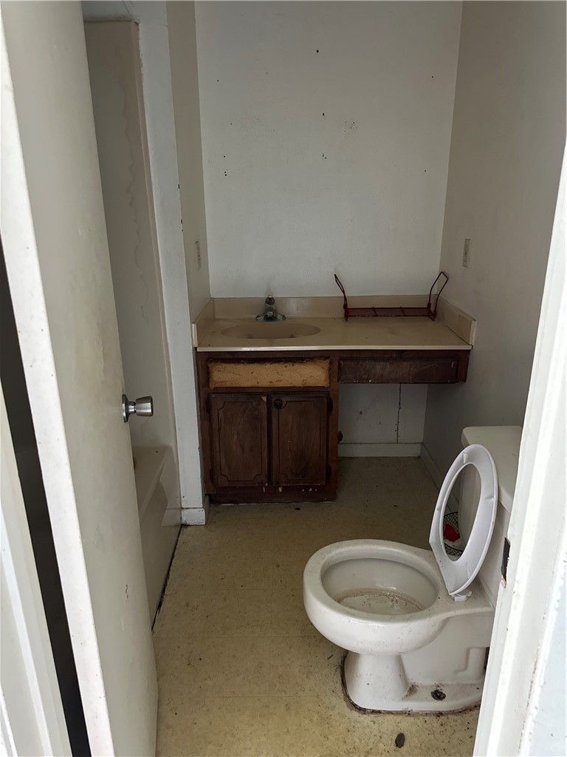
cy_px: 378
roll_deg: -0.3
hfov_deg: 56.8
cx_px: 284
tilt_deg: -18.1
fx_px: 524
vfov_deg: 71.6
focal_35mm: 24
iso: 1000
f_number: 1.78
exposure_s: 1/42
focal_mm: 6.86
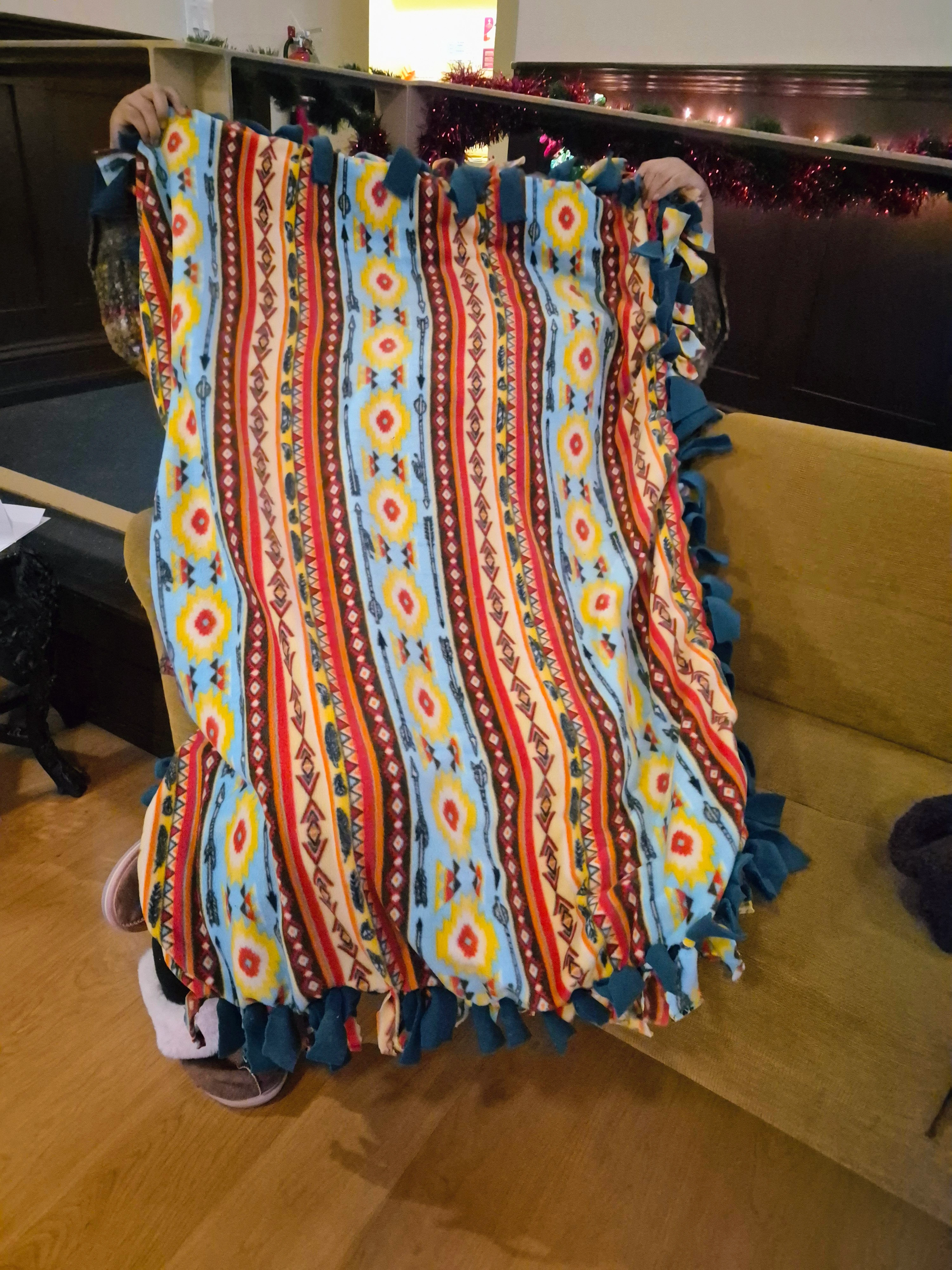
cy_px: 635
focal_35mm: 23
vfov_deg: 73.9
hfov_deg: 58.9
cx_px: 476
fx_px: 843
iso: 2500
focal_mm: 5.4
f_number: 1.8
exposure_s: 1/120
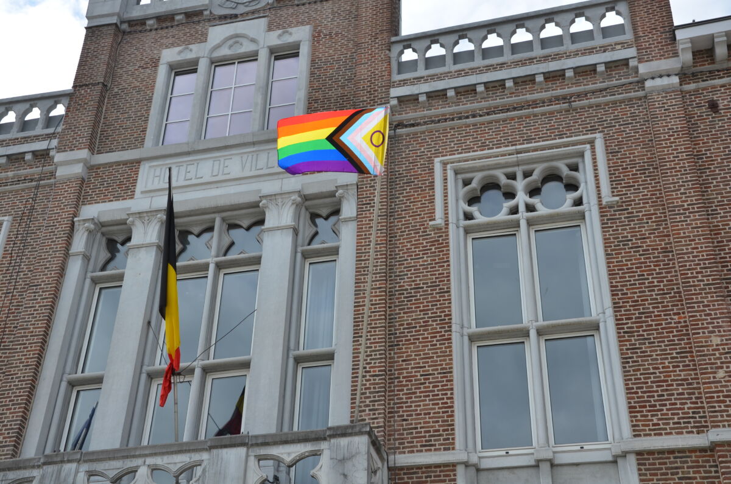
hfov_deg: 39.0
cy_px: 242
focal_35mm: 51
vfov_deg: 26.4
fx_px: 1034
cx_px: 366
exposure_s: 1/320
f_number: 9
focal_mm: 34
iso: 100
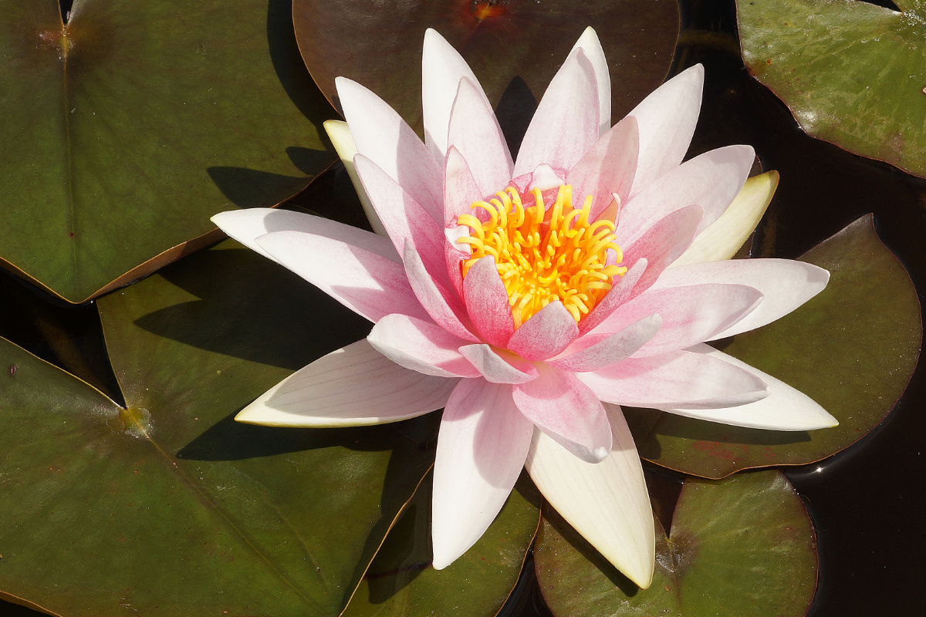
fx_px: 3858
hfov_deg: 13.7
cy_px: 308
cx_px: 463
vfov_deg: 9.1
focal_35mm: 150
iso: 160
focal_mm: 100
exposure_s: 1/160
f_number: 13
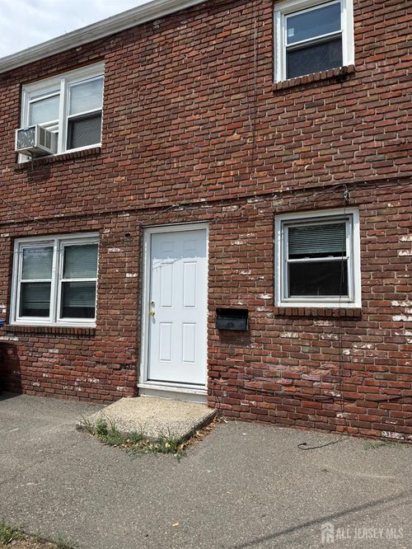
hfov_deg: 56.8
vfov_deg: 71.6
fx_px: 381
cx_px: 206
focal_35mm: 24
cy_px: 274
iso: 80
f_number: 1.78
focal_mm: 6.76
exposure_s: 1/5714
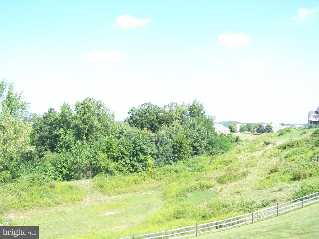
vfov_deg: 37.7
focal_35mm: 38
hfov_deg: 49.0
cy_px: 120
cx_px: 160
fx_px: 350
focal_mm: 6.3
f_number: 4
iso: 64
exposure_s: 1/320
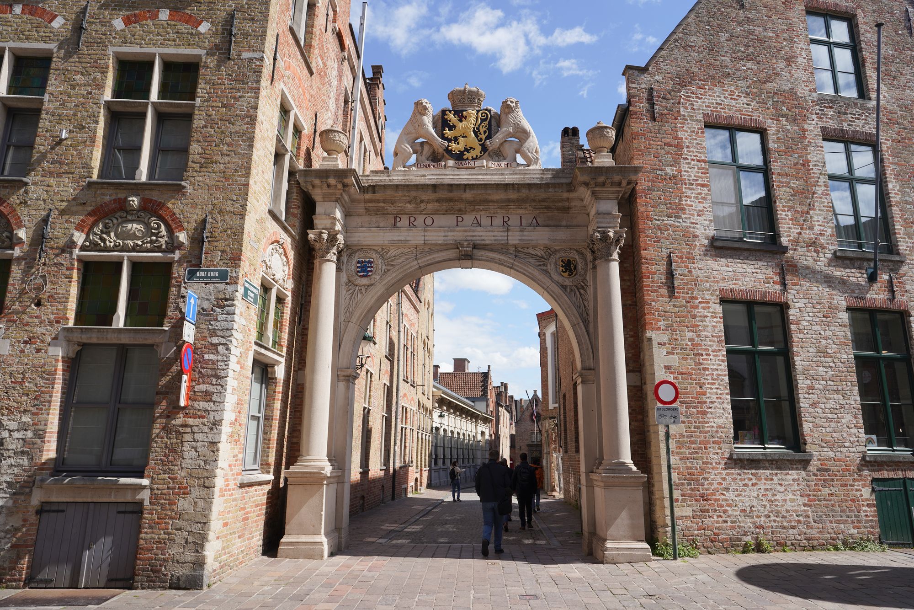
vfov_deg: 53.1
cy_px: 305
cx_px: 457
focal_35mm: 24
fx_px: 609
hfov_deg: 73.7
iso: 100
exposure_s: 1/100
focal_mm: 24
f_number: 14
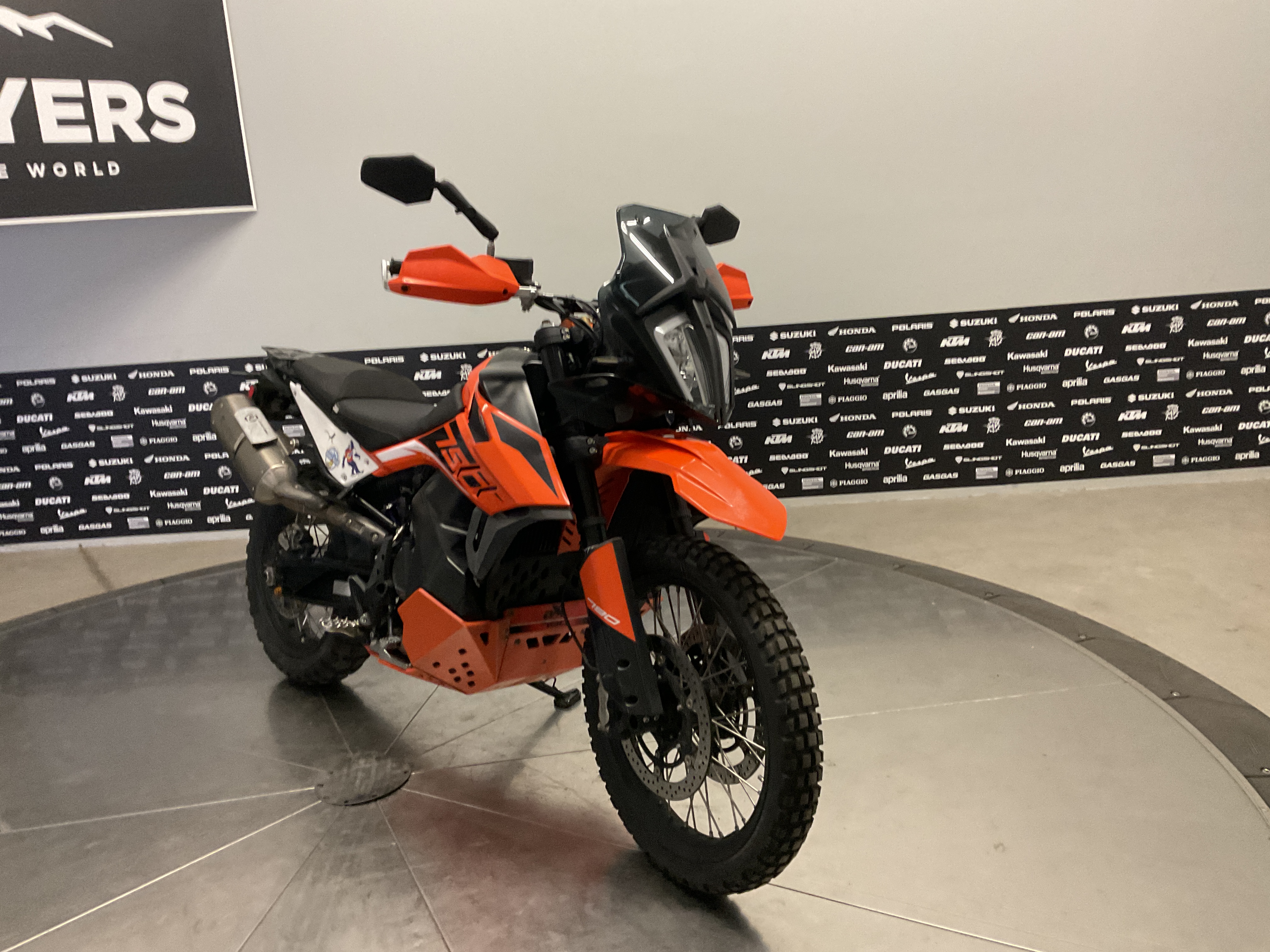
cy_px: 476
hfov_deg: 61.7
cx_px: 635
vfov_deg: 48.2
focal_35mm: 29
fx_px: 1064
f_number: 1.8
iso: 250
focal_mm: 3
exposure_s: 1/60
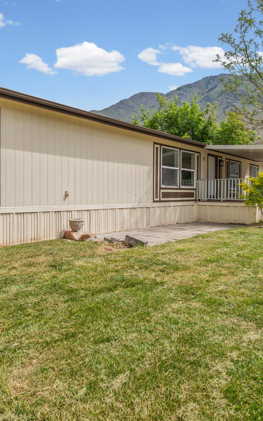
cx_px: 136
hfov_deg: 49.3
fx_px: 287
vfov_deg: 72.5
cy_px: 213
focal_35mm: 25
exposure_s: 1/200
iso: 250
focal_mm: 16
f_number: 9
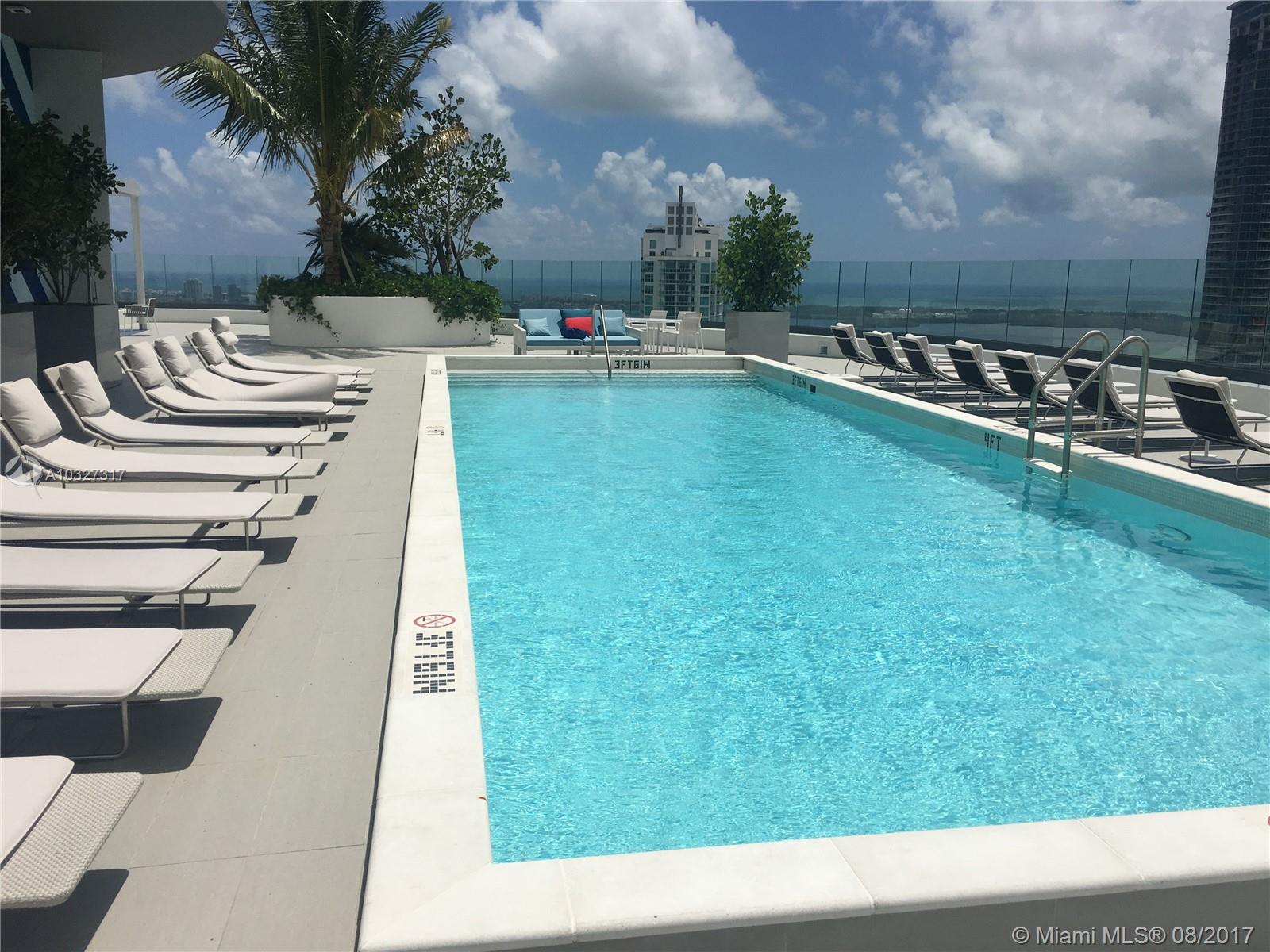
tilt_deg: -10.0
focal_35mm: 29
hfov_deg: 61.7
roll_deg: -0.9
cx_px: 635
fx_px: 1064
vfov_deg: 48.2
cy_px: 476
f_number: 2.2
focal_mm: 4.15
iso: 25
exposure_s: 1/6410
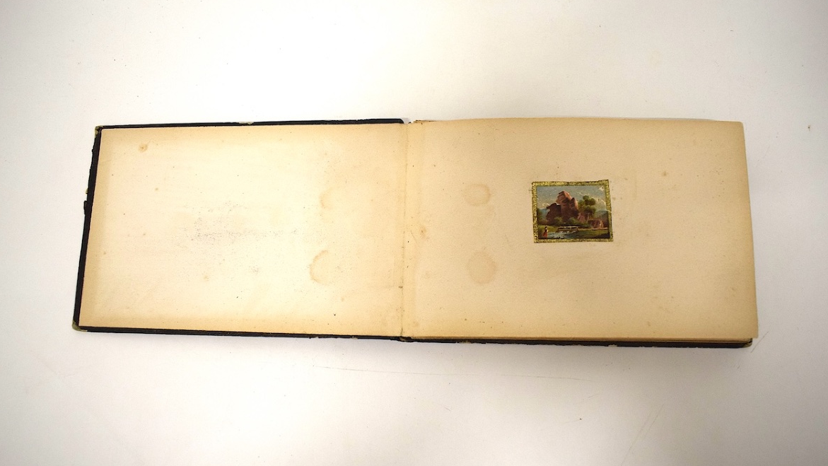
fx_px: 637
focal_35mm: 29
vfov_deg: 40.2
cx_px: 420
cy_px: 252
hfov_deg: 66.1
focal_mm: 18
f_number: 4.5
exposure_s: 1/125
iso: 800
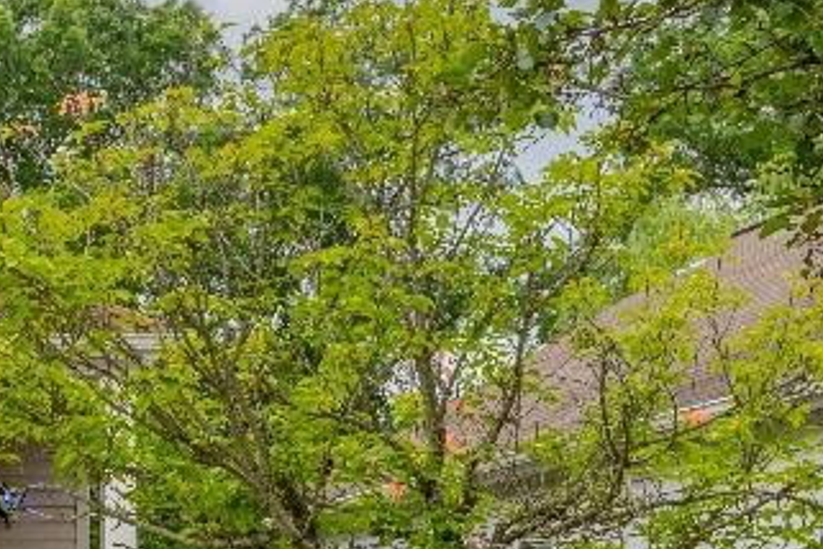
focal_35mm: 140
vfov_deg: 9.8
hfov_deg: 13.4
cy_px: 369
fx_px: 3200
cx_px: -577
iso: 500
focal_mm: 30
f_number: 9
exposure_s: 1/160
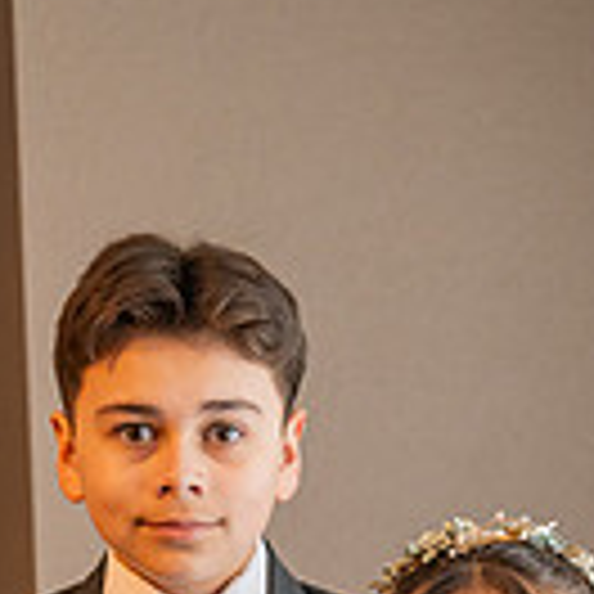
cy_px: 796
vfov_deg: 10.6
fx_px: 3126
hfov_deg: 10.8
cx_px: 585
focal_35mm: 161
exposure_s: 1/125
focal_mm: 37
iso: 800
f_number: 3.5
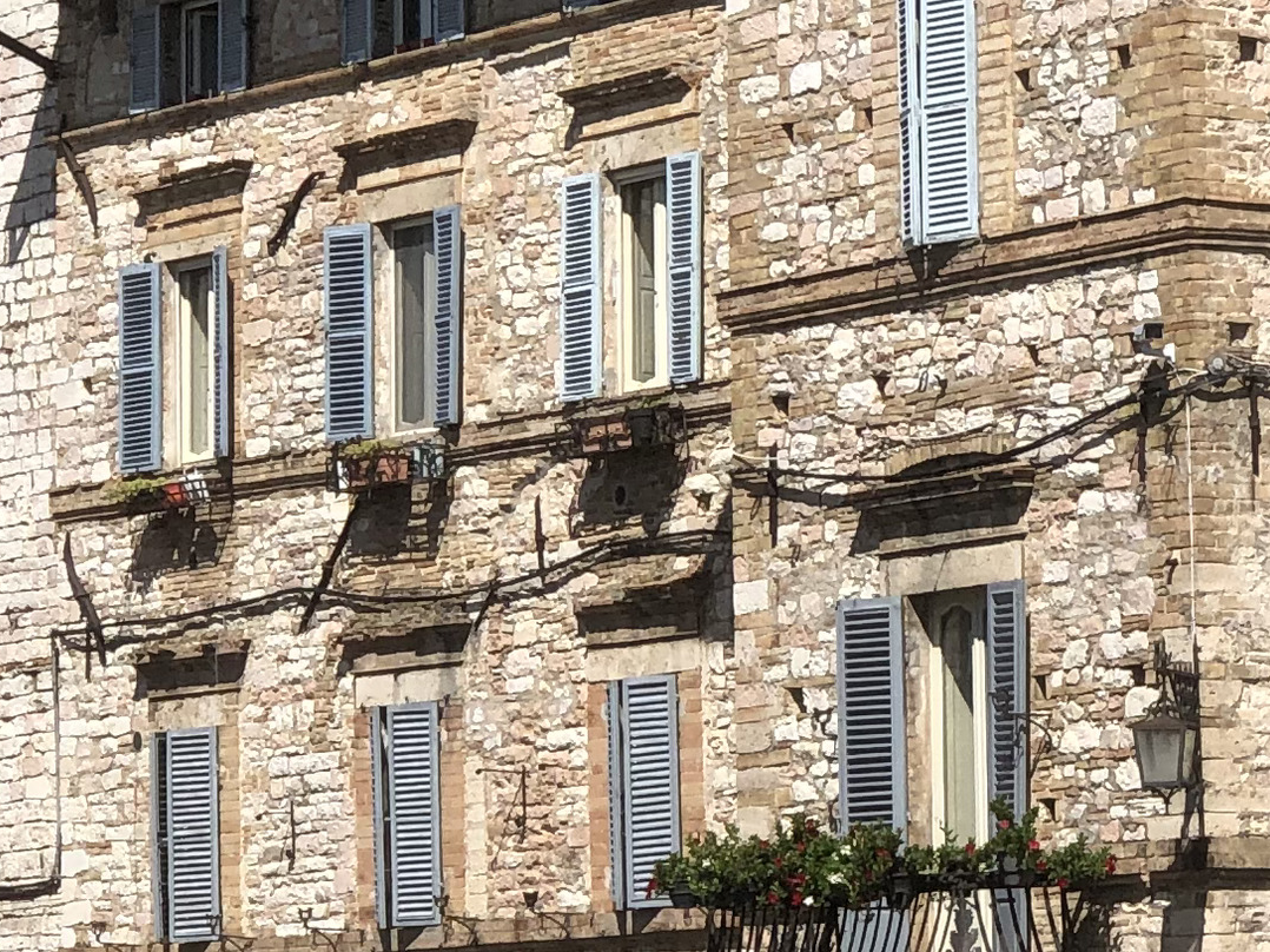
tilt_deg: +7.1
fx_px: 7079
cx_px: 1292
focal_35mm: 193
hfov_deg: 10.2
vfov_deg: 7.7
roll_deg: +2.0
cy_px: 306
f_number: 2.4
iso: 16
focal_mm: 6
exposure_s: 1/1656
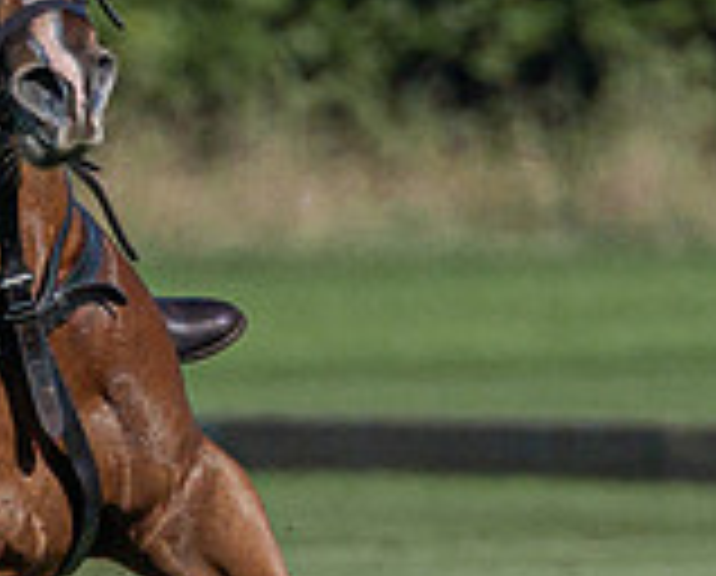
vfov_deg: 0.4
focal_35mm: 4033
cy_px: 1883
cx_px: -1305
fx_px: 85673
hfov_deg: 0.5
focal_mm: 400
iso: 400
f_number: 5.6
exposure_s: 1/2500
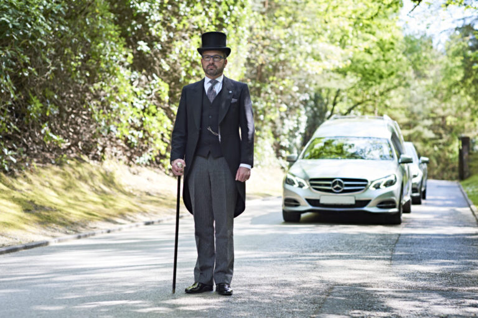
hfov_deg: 23.9
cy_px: 159
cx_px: 239
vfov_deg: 16.1
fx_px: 1129
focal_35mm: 85
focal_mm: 85
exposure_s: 1/200
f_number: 4
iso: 160
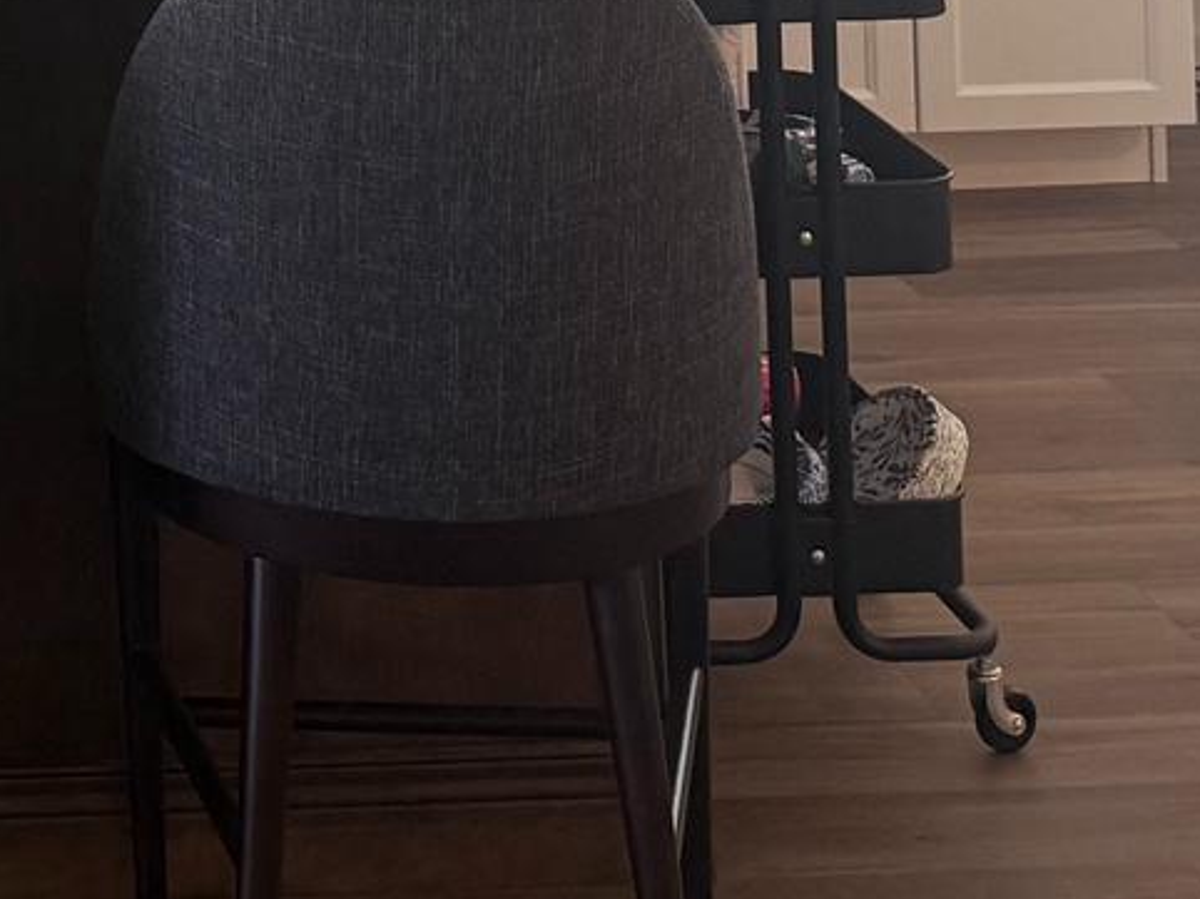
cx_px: -617
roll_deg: +2.8
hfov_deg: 17.3
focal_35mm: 102
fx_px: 3534
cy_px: -814
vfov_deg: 12.9
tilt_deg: -0.2
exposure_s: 1/60
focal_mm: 6.76
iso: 200
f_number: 1.78
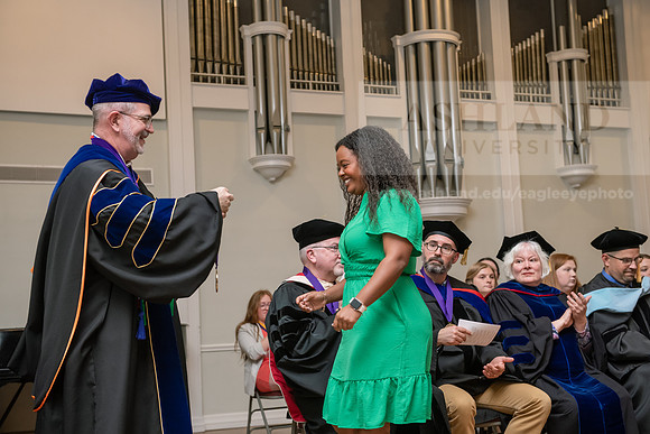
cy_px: 217
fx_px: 993
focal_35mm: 55
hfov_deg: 36.2
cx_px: 325
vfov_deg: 24.6
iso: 1250
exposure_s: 1/200
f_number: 4.5
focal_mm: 55
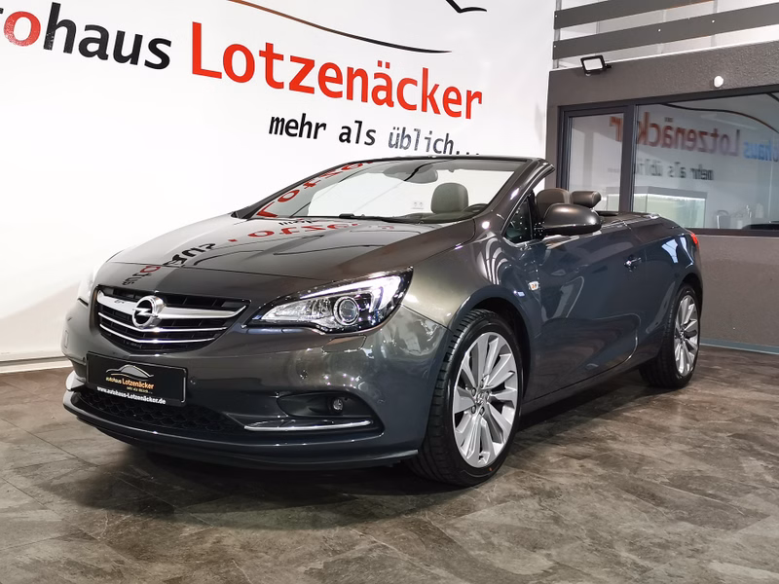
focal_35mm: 38
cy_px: 292
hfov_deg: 49.0
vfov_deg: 37.7
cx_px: 390
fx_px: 855
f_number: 1.8
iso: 200
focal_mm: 5.58
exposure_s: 1/50
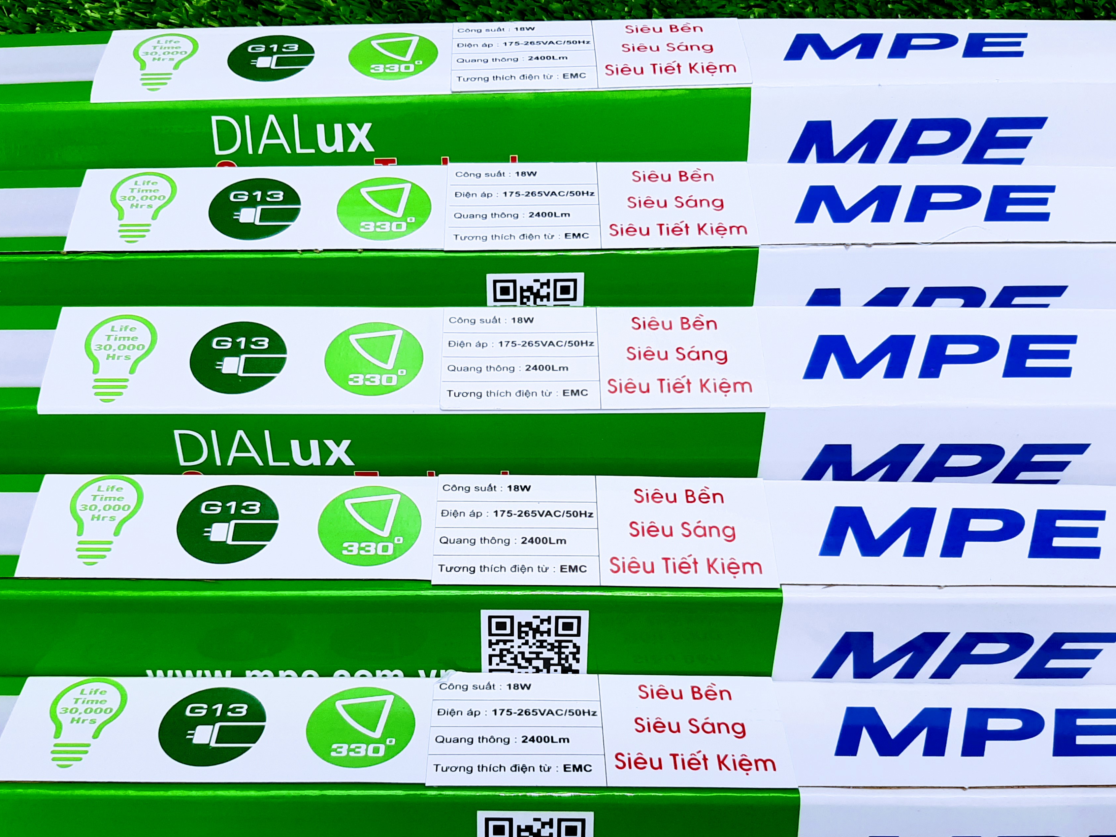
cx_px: 503
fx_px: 999
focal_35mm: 31
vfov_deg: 45.2
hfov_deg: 58.2
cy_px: 493
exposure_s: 1/4329
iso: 40
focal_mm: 3.93
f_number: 1.7
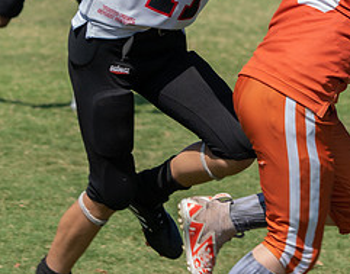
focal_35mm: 276
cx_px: 336
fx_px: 2837
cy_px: 86
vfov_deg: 5.5
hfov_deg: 7.0
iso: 200
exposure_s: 1/800
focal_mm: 100
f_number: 5.6
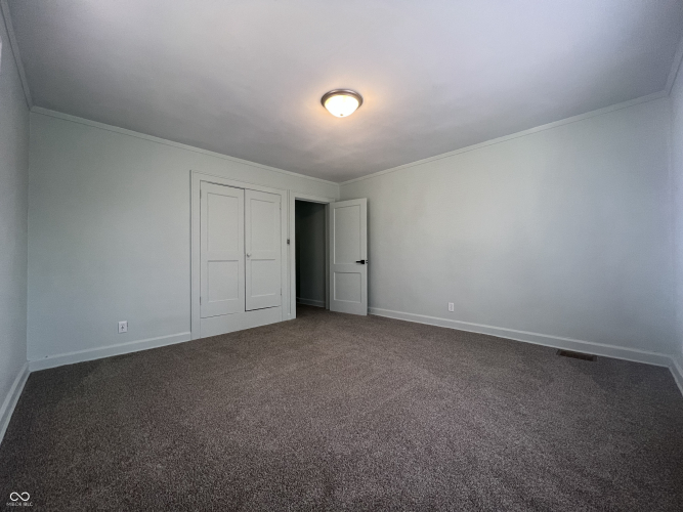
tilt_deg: +0.6
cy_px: 256
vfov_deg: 89.9
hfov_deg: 106.2
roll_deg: +0.7
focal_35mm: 13
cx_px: 342
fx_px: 256
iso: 160
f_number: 1.8
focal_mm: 1.57
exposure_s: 1/120
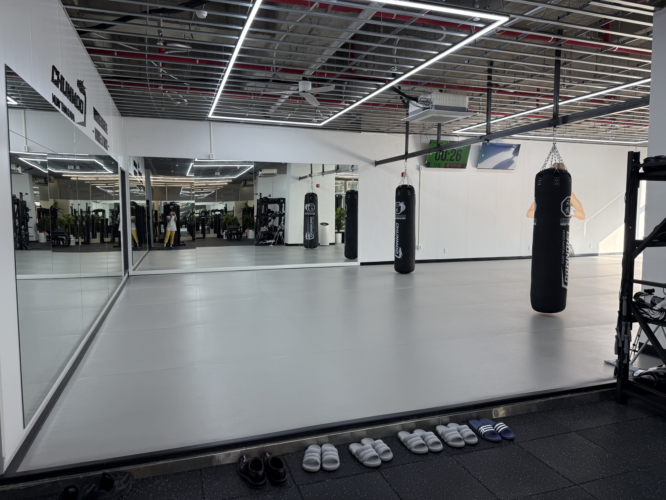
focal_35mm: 24
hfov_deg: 71.6
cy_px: 250
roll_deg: +0.7
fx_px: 462
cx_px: 333
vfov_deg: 56.8
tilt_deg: -3.5
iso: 100
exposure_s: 1/310
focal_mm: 6.76
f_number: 1.78
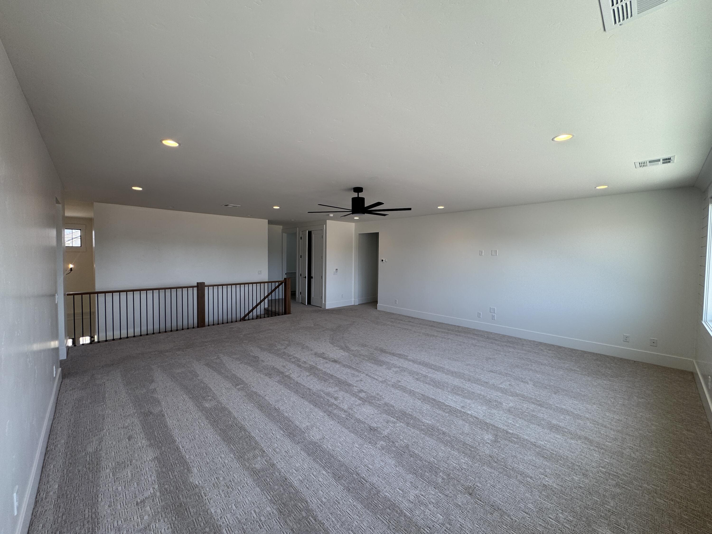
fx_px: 288
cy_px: 267
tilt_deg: -2.1
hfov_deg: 102.1
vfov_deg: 85.7
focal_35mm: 14
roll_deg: -0.6
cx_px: 356
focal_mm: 2.22
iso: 50
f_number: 2.2
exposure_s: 1/120
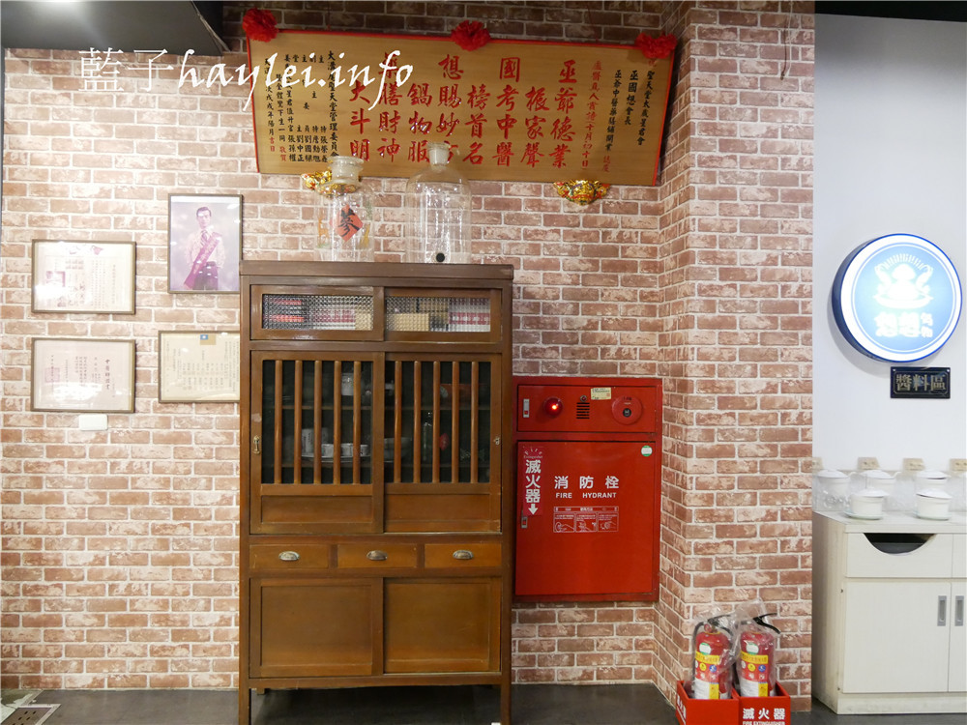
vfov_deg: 41.8
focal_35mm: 34
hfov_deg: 54.0
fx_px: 950
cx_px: 484
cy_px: 362
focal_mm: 17
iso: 3200
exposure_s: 1/50
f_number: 3.7
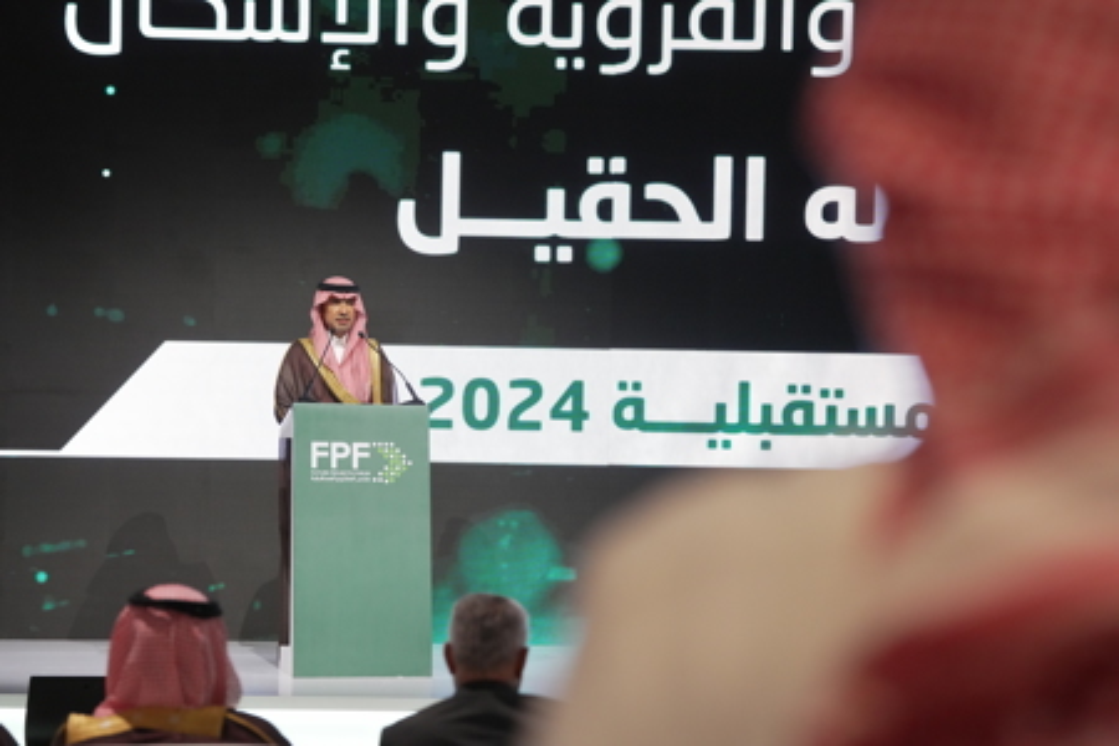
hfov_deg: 19.5
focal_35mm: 105
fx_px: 3263
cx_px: 560
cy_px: 373
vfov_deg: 13.0
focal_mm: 105
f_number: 4.5
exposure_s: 1/160
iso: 5000
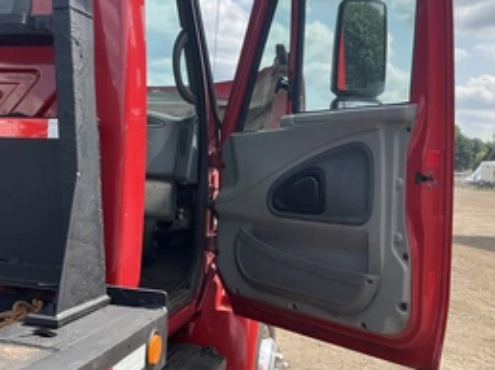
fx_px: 643
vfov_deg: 32.0
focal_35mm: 45
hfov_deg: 41.6
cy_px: 144
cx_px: 167
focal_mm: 3
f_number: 1.8
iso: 25
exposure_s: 1/912
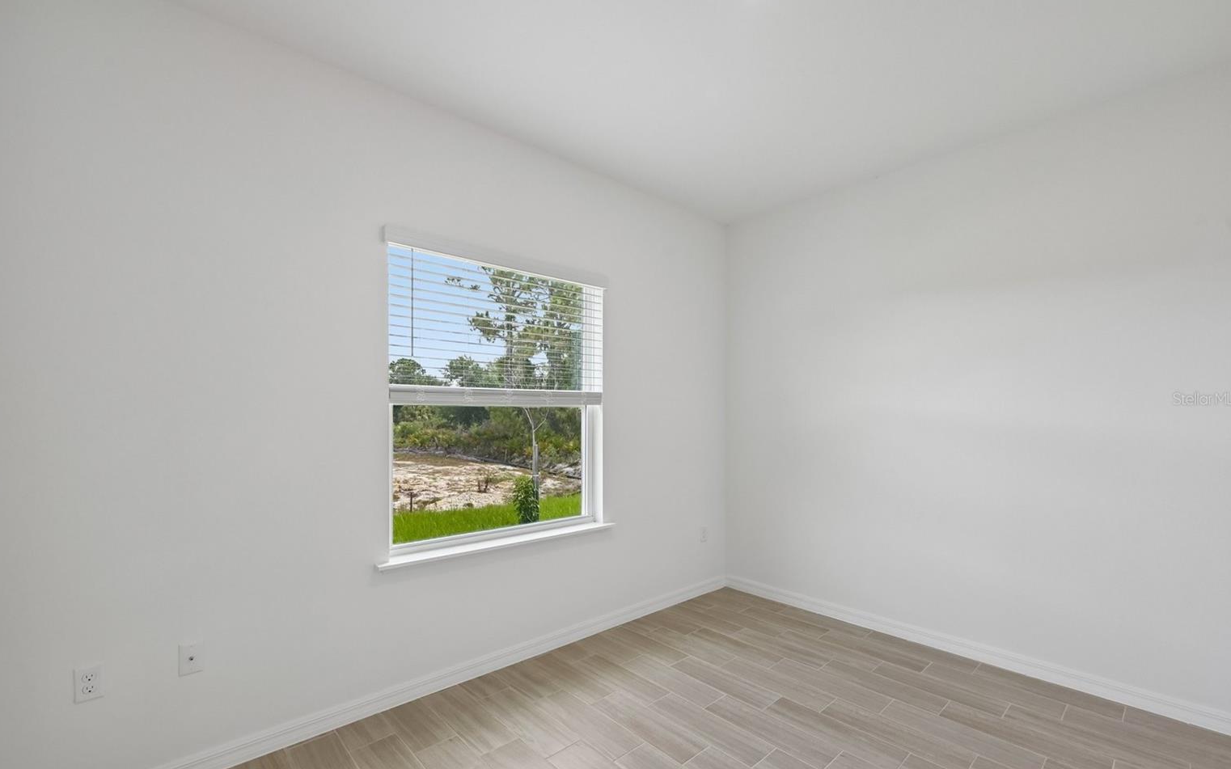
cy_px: 399
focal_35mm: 15
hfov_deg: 101.4
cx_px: 598
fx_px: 503
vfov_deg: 74.8
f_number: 8
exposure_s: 1/200
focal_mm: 14
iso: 400
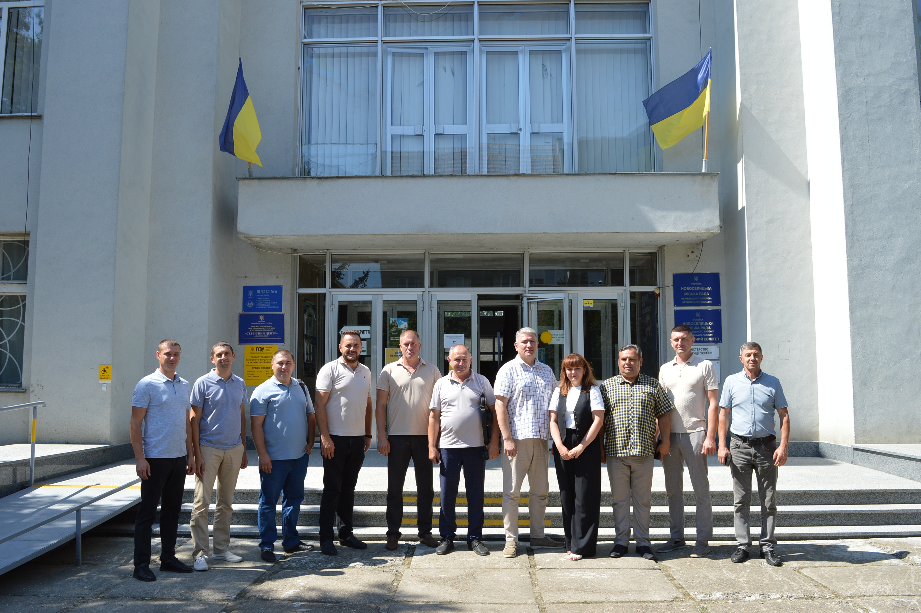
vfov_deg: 39.9
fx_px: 843
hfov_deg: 57.3
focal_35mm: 33
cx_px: 460
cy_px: 306
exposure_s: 1/200
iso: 100
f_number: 7.1
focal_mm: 22
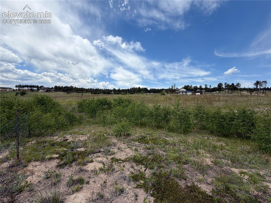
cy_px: 102
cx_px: 136
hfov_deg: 102.1
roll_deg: -0.5
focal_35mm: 14
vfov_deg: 85.7
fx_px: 110
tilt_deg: -2.3
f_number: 2.2
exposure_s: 1/970
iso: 20
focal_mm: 2.22
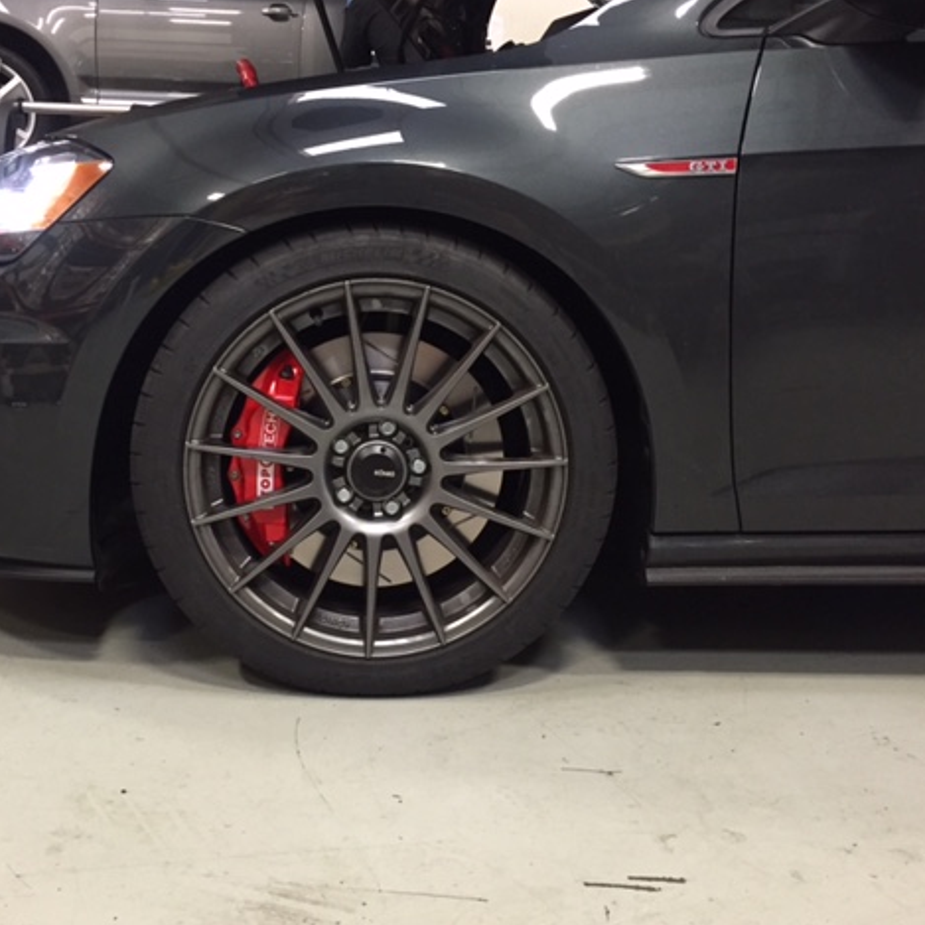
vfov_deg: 47.2
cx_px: 402
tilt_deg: -11.3
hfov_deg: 47.1
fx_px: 1058
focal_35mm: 35
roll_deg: -2.1
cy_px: 456
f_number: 2.2
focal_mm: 4.15
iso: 200
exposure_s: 1/30
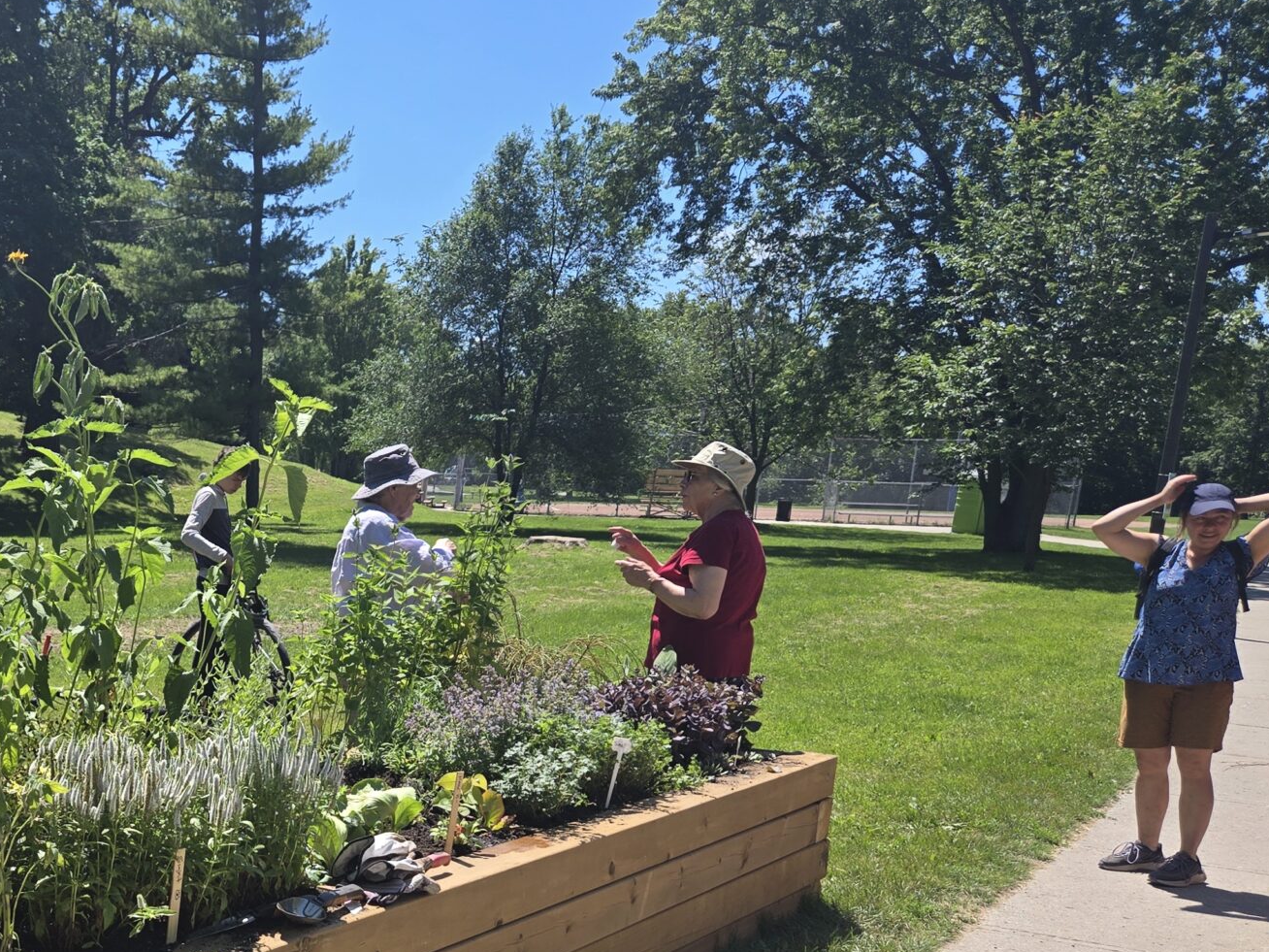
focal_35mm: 45
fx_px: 1650
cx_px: 118
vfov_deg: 31.2
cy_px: 794
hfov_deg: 39.0
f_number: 1.8
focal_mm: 5.4
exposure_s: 1/1395
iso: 25
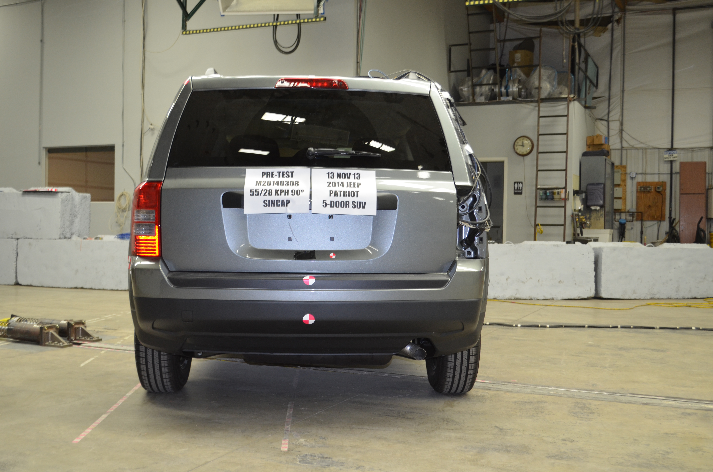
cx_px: 356
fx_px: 771
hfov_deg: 49.6
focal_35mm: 39
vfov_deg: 34.1
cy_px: 236
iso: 450
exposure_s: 1/60
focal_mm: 26
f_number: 4.2
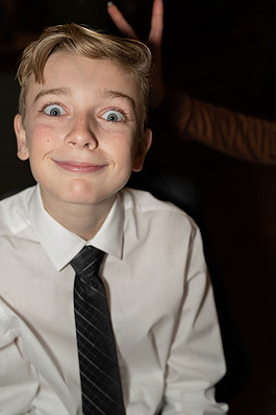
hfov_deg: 31.1
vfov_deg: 45.4
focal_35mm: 43
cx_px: 122
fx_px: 495
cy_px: 186
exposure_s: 1/125
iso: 1250
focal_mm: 38
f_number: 2.8
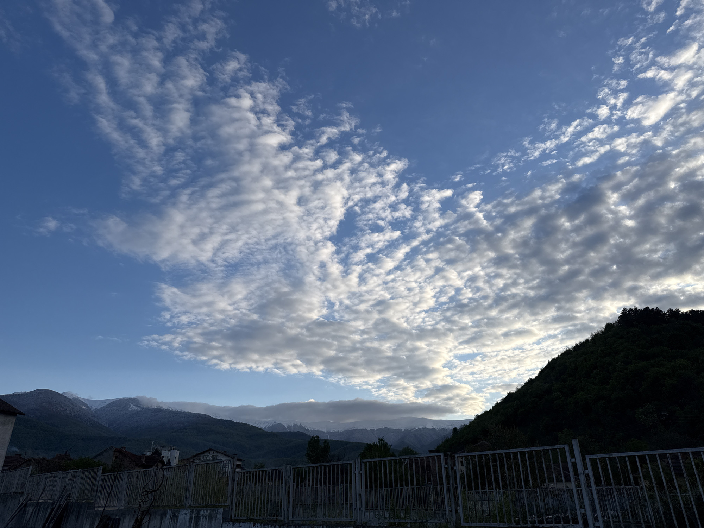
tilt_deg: +25.5
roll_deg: +0.4
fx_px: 488
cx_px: 352
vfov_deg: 56.8
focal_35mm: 24
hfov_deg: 71.6
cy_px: 264
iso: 80
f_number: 1.78
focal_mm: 6.76
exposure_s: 1/3759
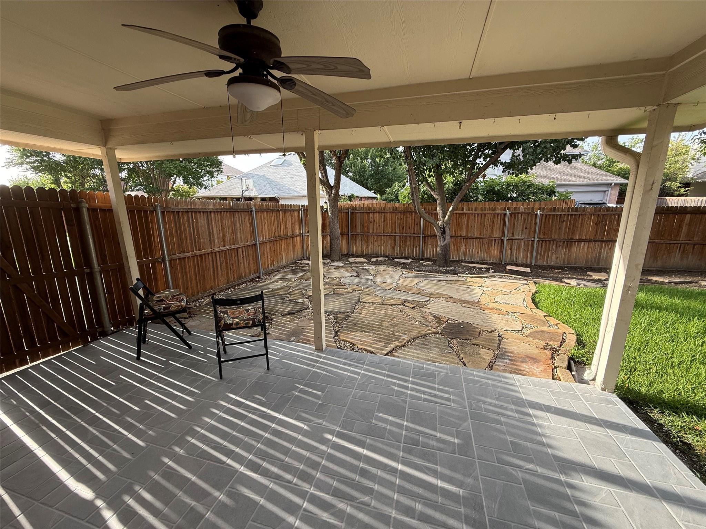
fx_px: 286
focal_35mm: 14
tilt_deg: -11.6
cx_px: 353
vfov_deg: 85.7
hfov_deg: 102.1
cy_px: 264
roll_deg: +0.6
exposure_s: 1/241
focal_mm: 2.22
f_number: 2.2
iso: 50
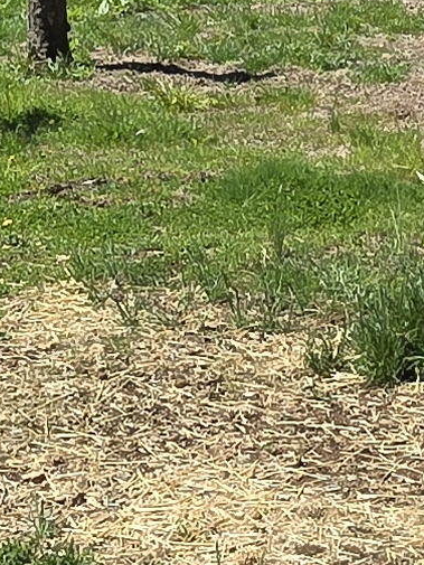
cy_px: 167
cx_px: 444
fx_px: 1681
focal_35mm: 103
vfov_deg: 19.0
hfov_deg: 14.1
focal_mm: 2.2
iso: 50
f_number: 2.2
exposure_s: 1/2327
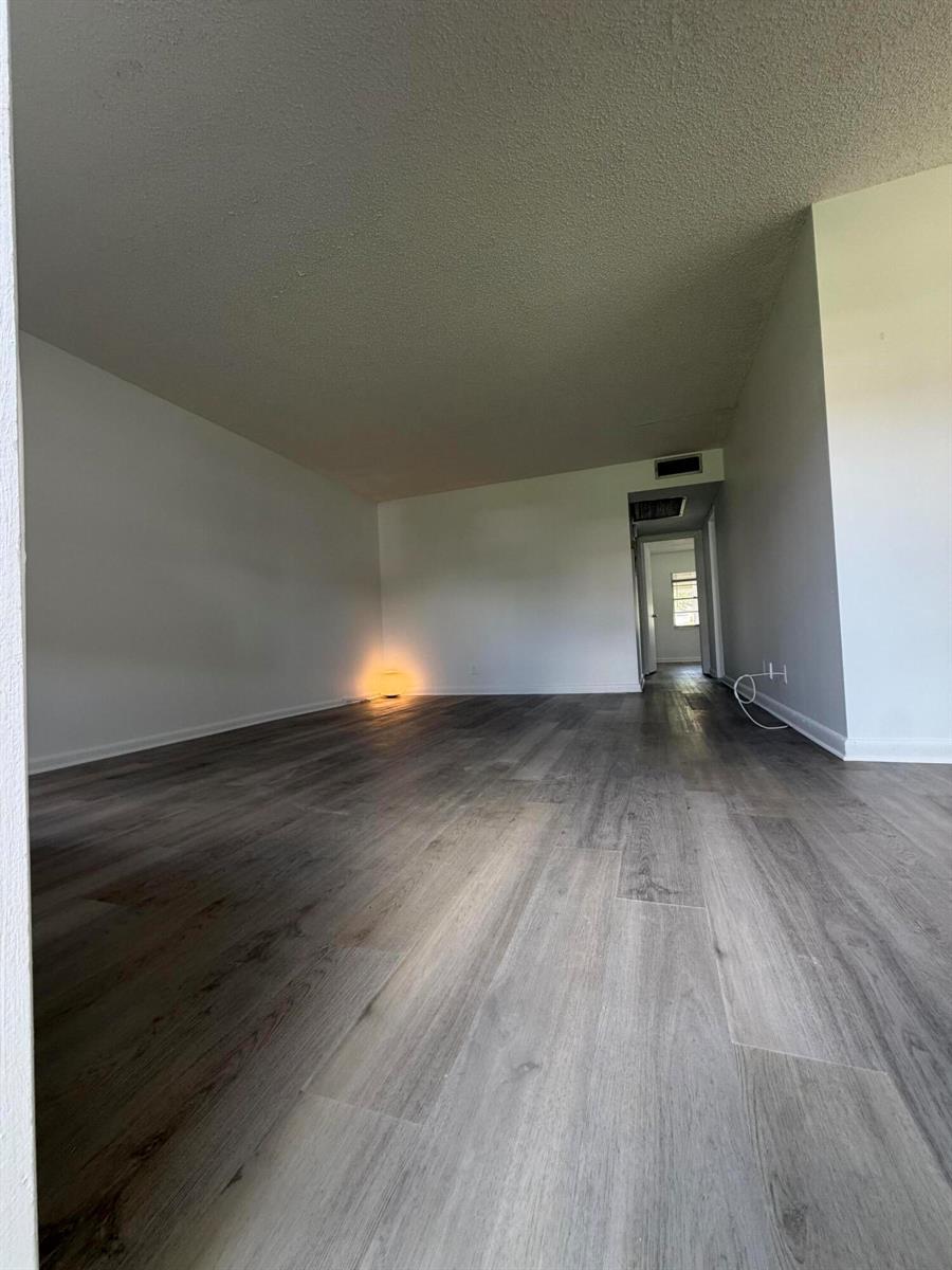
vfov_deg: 102.1
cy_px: 635
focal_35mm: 14
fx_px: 513
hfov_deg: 85.7
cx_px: 476
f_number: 2.2
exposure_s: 1/120
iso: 160
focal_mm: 2.22
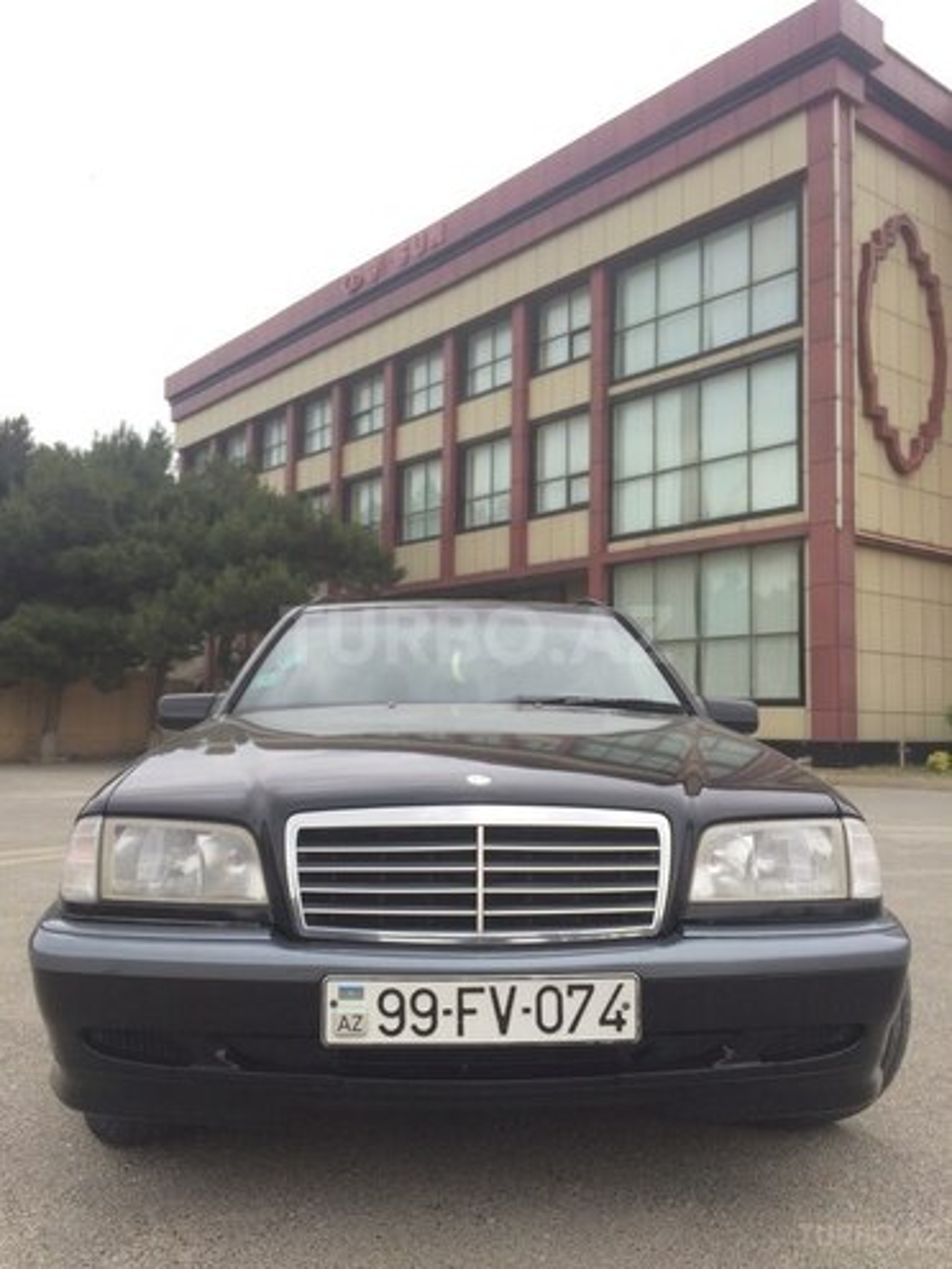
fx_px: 1063
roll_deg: -0.7
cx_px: 476
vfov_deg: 61.7
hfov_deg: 48.2
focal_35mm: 29
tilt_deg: +4.9
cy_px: 634
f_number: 2.2
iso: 32
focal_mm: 4.15
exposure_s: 1/124
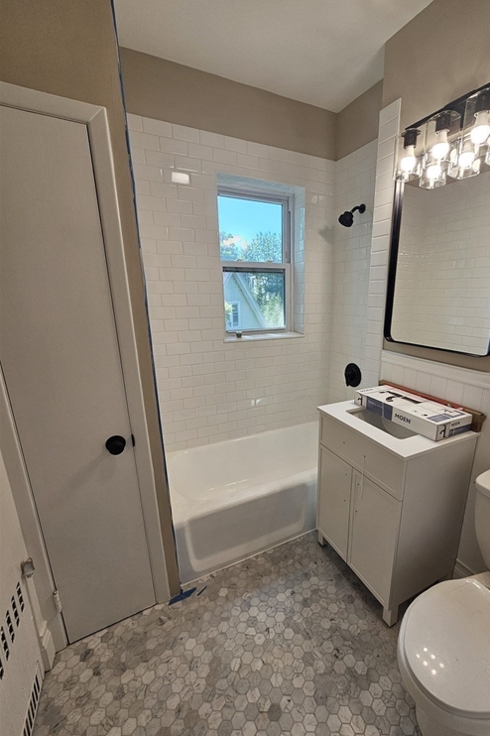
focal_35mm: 14
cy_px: 376
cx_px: 285
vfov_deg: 104.3
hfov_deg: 80.5
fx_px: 286
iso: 64
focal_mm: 2.2
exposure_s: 1/120
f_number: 2.2
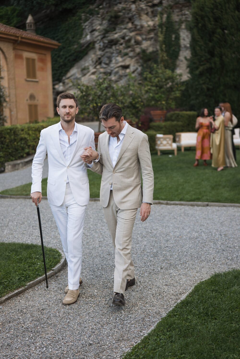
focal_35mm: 50
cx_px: 120
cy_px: 180
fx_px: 500
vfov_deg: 39.6
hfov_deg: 27.0
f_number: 2
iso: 100
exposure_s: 1/1000
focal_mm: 50
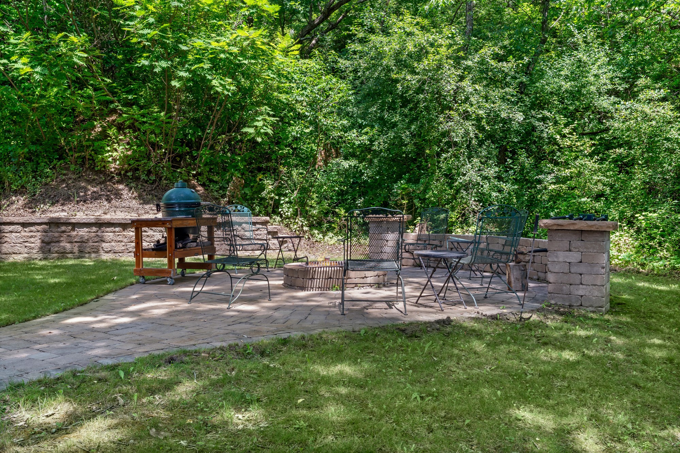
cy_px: 226
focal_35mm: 32
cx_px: 340
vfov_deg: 41.7
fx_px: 595
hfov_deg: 59.5
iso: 320
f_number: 16
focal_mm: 31.5
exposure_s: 1/2
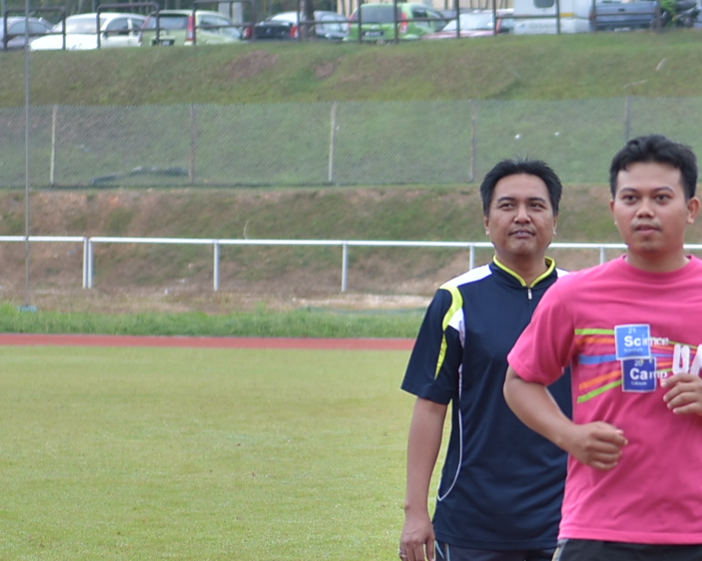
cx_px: 840
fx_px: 6439
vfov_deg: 5.0
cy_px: 334
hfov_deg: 6.2
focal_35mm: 310
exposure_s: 1/200
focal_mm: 70
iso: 100
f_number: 2.8
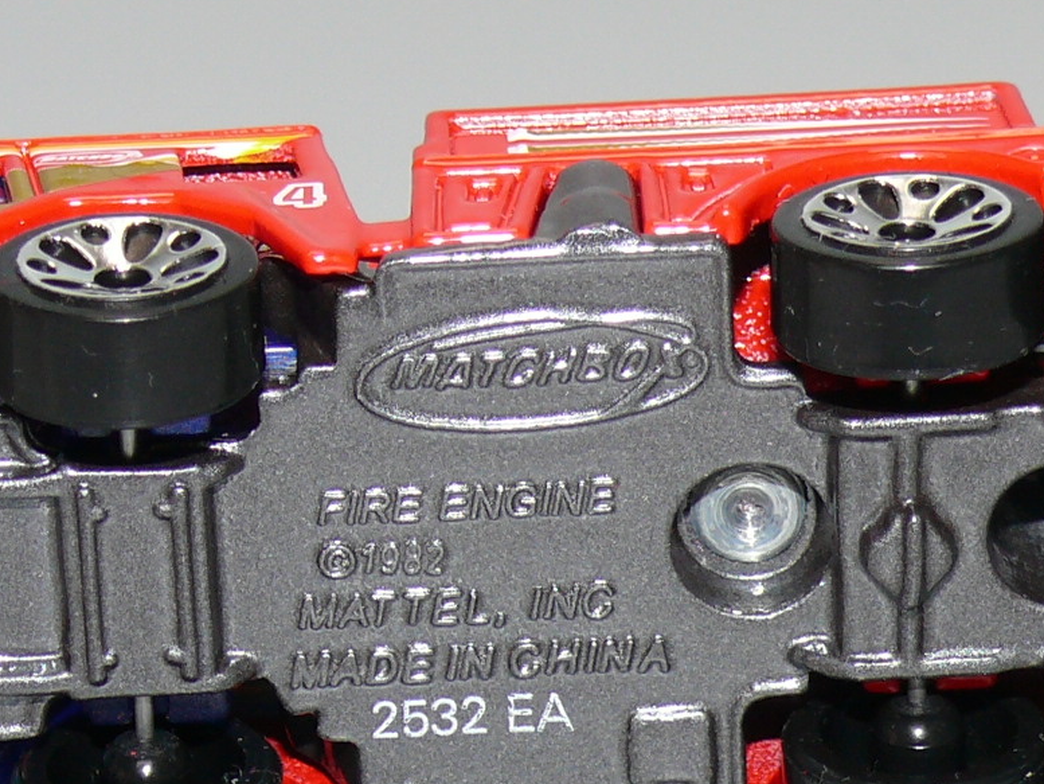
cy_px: 410
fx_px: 6334
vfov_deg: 7.1
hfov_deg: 9.4
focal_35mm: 210
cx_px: 621
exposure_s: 1/30
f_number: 4
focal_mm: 13.4
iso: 100
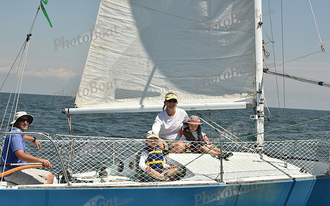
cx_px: 164
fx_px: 837
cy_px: 111
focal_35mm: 93
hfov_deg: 22.3
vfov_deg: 14.1
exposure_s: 1/1600
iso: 320
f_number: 9
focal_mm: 90
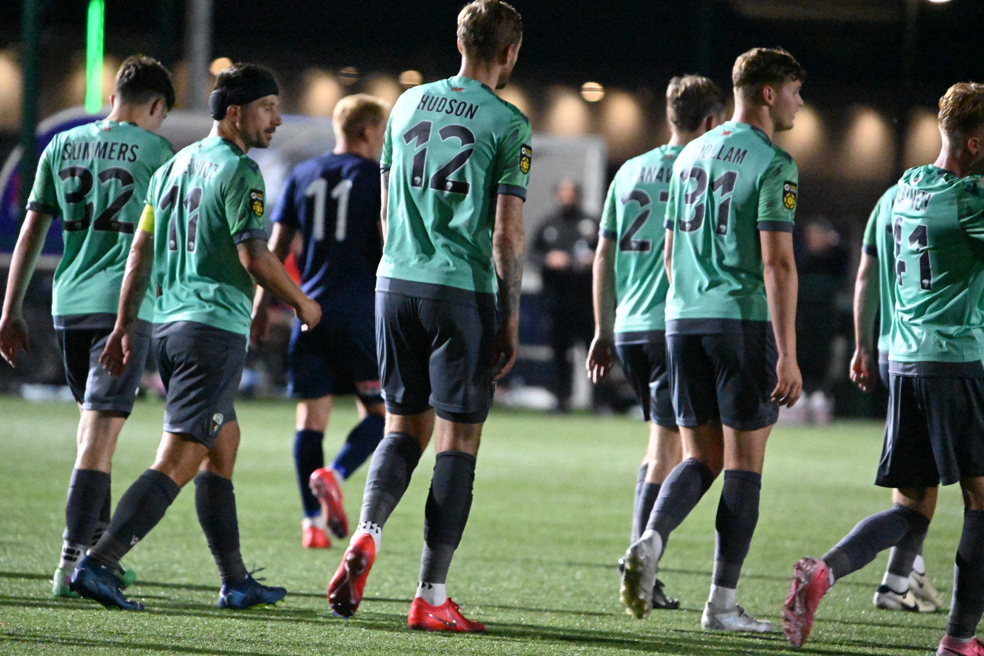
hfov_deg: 4.9
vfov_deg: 3.3
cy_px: 328
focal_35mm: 420
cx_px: 492
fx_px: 11479
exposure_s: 1/400
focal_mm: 420
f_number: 6
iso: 25600
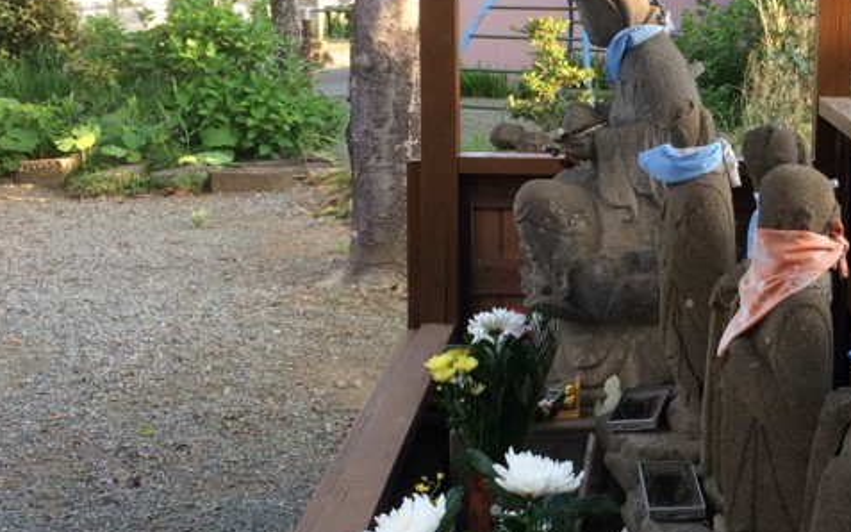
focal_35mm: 66
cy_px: 230
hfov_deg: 30.0
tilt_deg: -15.9
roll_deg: -2.3
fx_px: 1531
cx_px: 735
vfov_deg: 19.7
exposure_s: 1/120
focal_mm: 4.15
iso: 40
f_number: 2.2
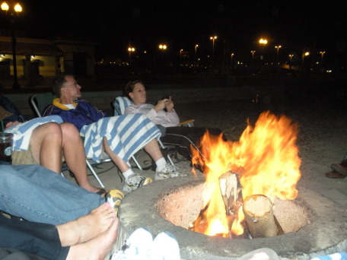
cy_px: 130
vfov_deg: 39.7
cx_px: 174
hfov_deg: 51.4
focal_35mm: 36
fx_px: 361
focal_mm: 6.3
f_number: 3.5
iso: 442
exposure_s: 1/60
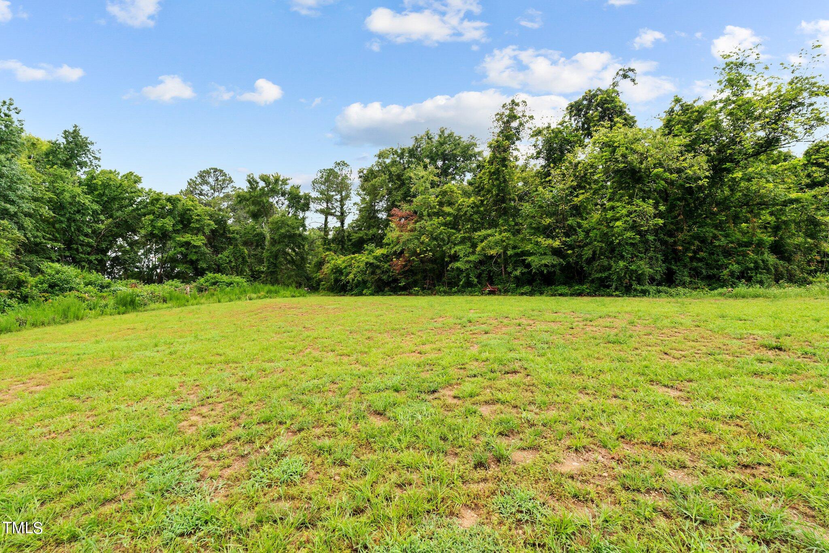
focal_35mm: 16
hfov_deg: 96.7
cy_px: 276
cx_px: 414
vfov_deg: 73.8
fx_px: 368
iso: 400
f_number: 8
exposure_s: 1/160
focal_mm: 16
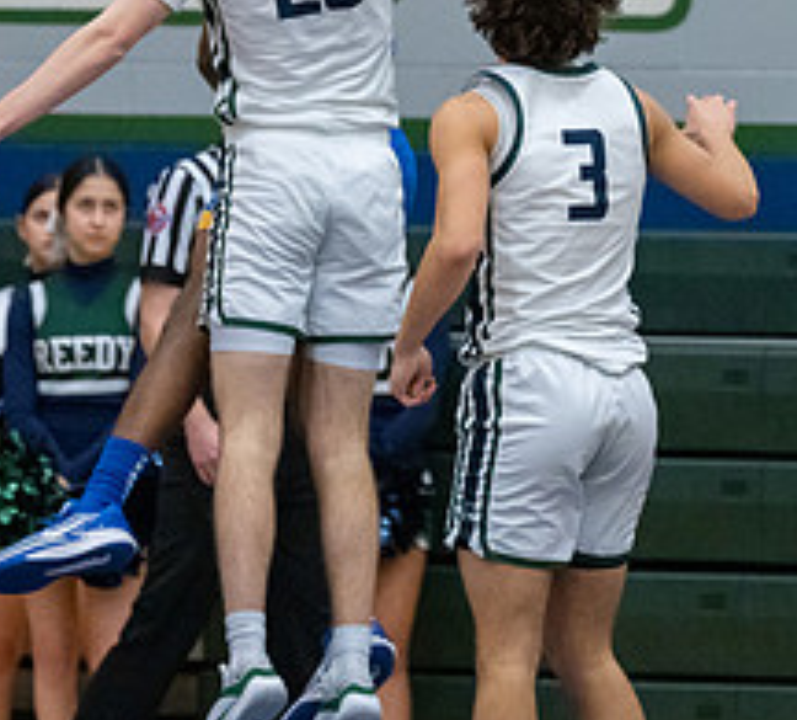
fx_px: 14070
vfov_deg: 2.9
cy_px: -31
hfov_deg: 3.2
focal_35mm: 567
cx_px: 314
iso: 5000
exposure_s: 1/1000
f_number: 2.8
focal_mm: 200
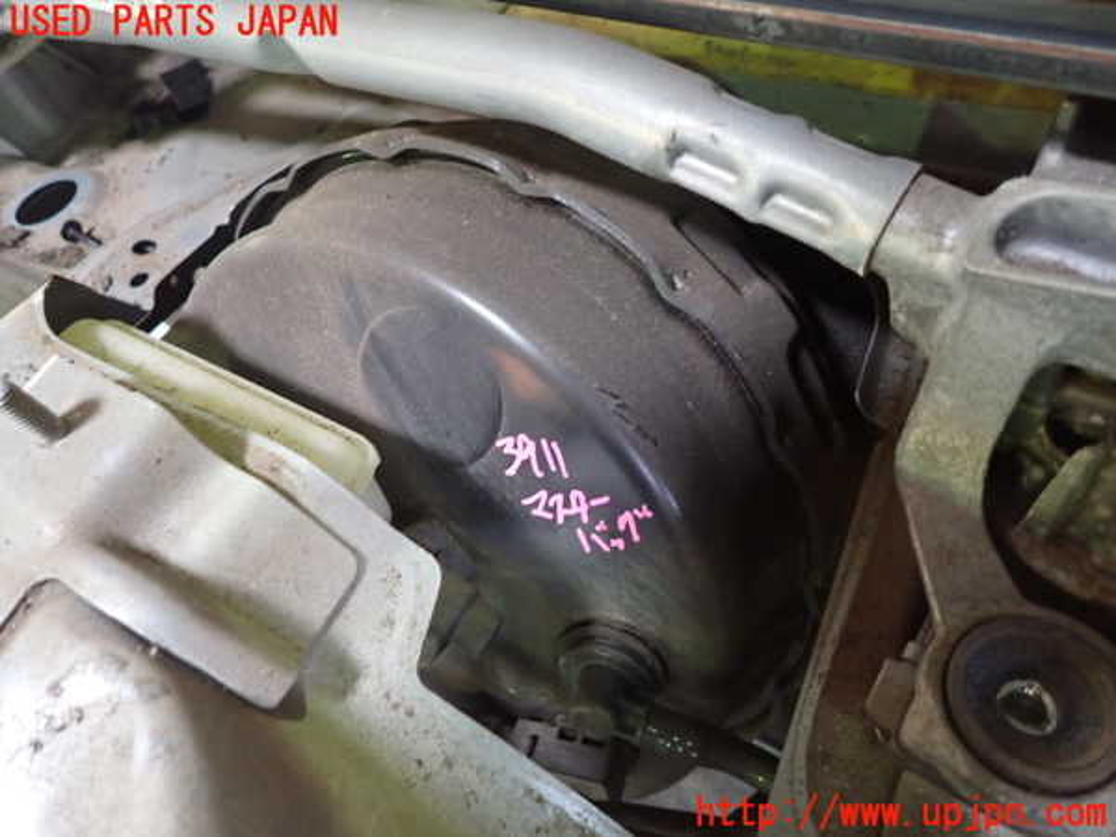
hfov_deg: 69.4
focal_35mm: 25
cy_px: 418
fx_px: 806
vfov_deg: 54.9
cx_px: 558
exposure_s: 1/30
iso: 800
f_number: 2
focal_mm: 4.5
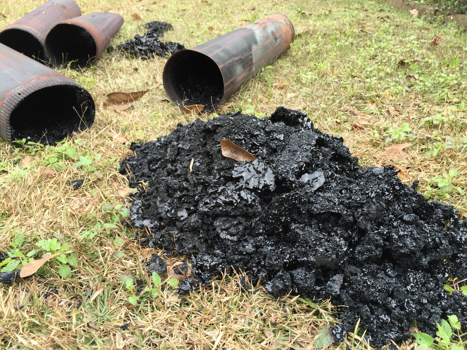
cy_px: 175
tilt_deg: -26.4
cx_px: 234
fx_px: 391
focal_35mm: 29
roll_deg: -3.9
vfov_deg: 48.2
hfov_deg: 61.7
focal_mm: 4.15
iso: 32
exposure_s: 1/210
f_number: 2.2
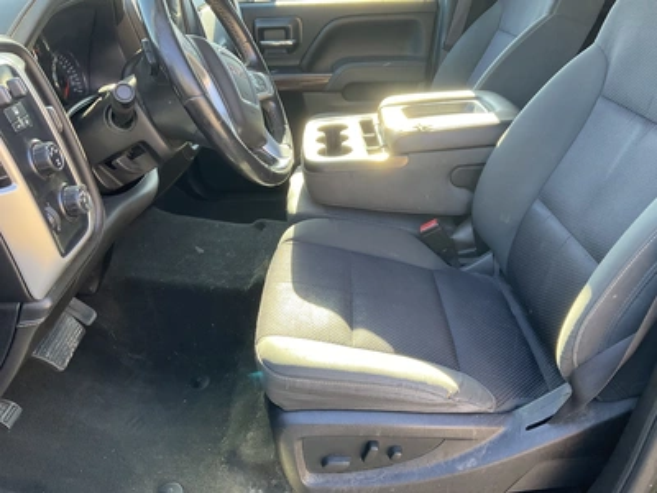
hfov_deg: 61.7
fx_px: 550
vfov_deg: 48.2
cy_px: 246
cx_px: 328
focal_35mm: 29
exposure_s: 1/94
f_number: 1.8
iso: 64
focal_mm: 3
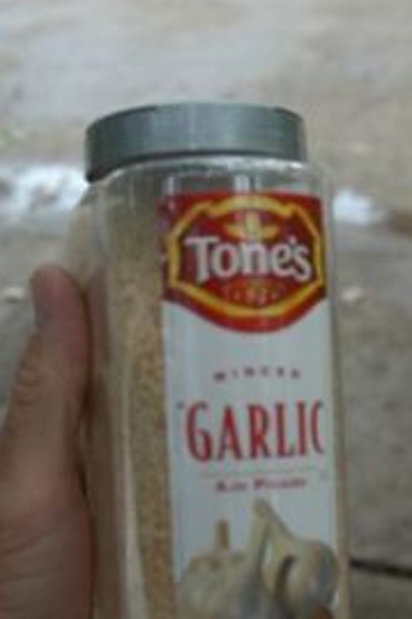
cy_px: 398
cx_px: 203
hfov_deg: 22.6
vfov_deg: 33.2
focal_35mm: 60
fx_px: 1031
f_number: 5
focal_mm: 24
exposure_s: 1/90
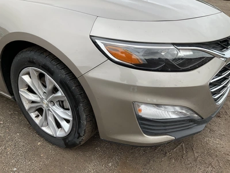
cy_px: 86
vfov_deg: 48.2
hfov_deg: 61.7
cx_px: 115
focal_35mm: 29
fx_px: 193
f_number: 1.8
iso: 25
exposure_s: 1/759
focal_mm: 3
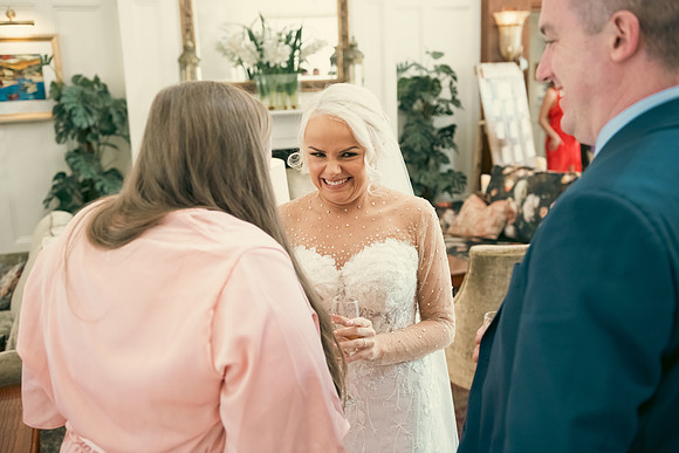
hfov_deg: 50.7
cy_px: 226
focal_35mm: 38
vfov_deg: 35.1
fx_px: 717
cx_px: 340
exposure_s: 1/160
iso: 1000
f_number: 3.5
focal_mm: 38
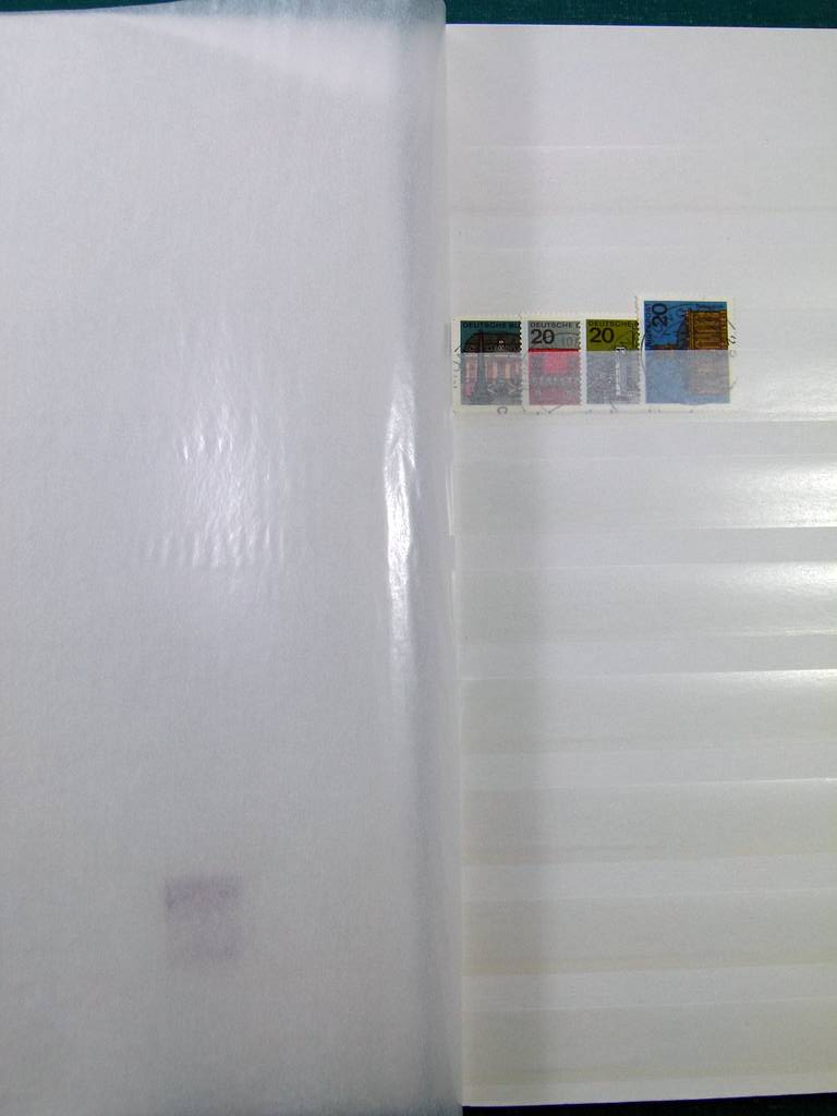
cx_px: 418
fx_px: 1032
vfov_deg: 56.8
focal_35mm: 32
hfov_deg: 44.2
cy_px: 558
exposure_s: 1/160
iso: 100
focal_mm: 5.8
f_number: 4
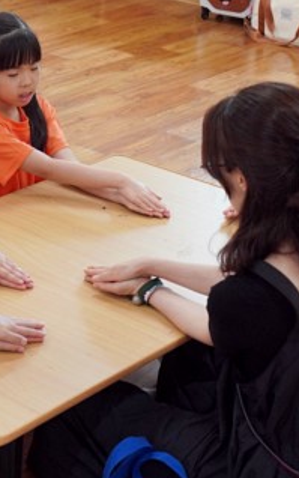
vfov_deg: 20.5
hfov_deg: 12.9
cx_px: 50
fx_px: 1316
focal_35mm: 101
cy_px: 161
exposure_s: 1/160
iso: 1600
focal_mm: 35
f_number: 4
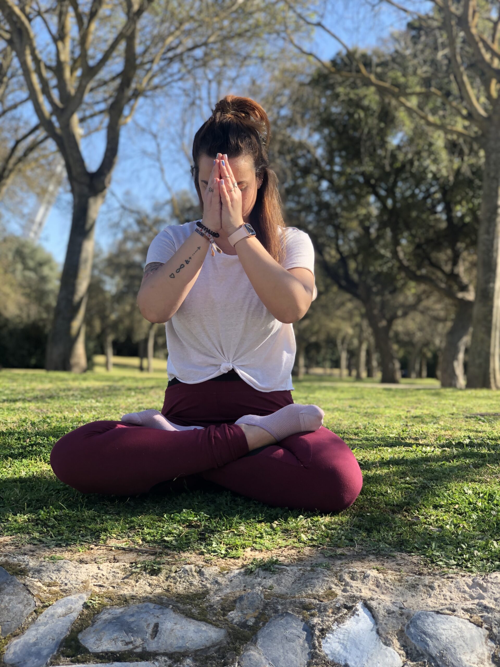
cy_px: 334
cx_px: 250
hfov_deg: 28.0
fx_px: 1001
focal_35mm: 52
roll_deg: -0.9
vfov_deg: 36.8
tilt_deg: +2.3
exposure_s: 1/196
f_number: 2.4
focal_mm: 6
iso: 16
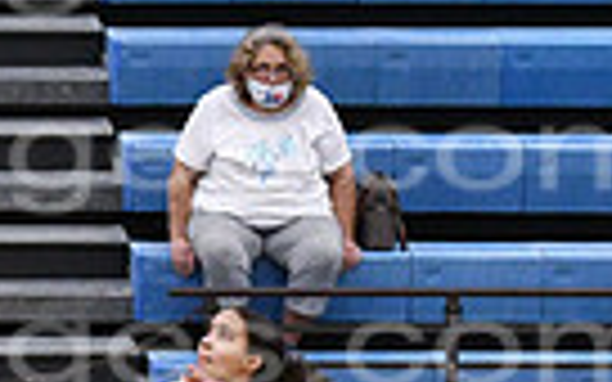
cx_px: -338
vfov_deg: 2.9
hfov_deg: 4.6
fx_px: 7589
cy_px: 649
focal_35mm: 455
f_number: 3.2
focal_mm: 70
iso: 6400
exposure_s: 1/1000
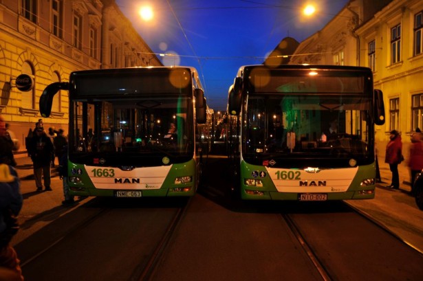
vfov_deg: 47.9
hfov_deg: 67.4
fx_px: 317
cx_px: 212
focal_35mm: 27
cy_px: 140
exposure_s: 1/2.5
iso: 160
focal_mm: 18
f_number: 3.5
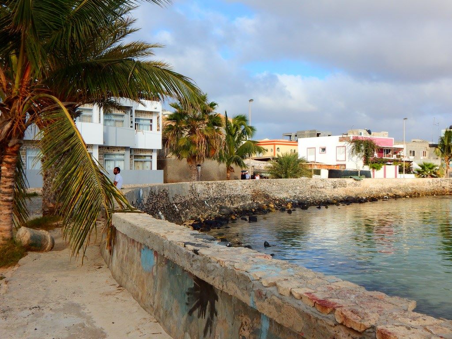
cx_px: 226
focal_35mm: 38
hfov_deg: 49.0
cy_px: 170
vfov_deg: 37.7
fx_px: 496
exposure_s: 1/1250
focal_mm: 6.8
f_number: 3.4
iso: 125
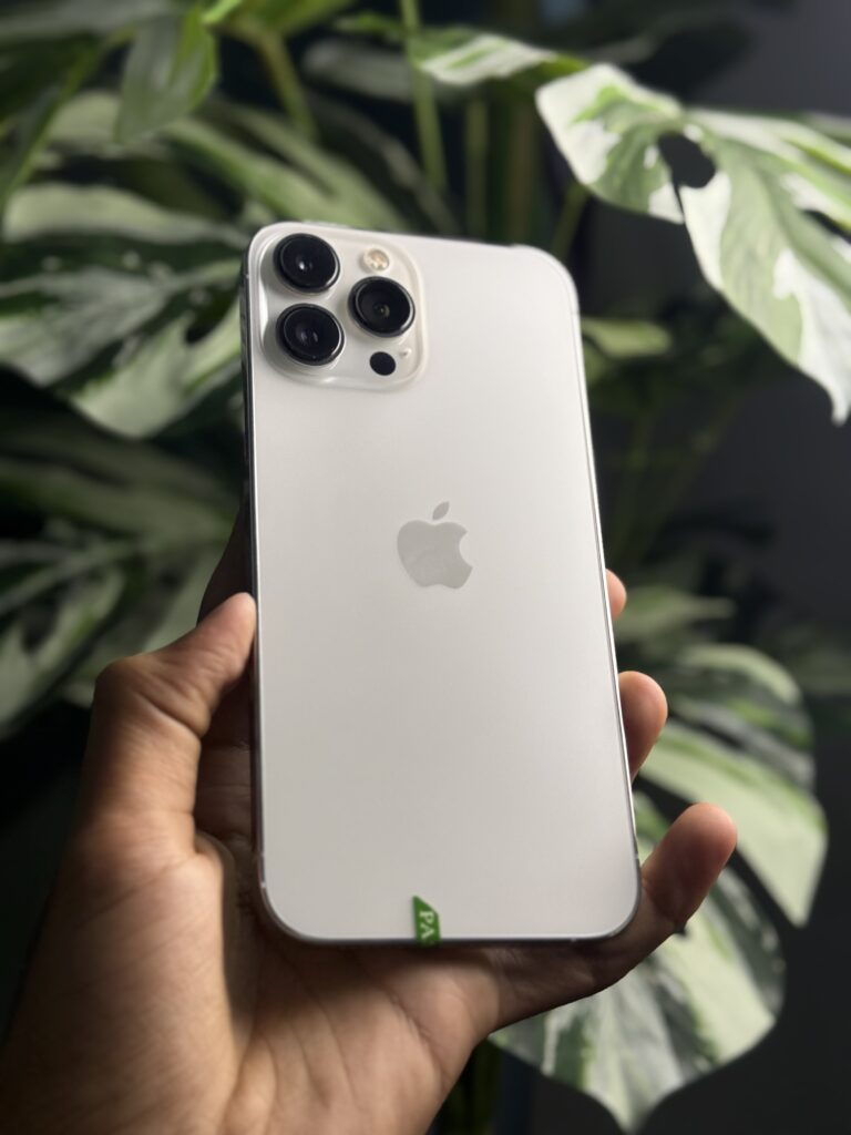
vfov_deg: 39.7
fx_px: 1573
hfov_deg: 30.3
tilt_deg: -15.9
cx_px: 426
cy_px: 568
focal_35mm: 48
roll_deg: -2.8
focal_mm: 6.76
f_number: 1.78
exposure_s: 1/1203
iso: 80
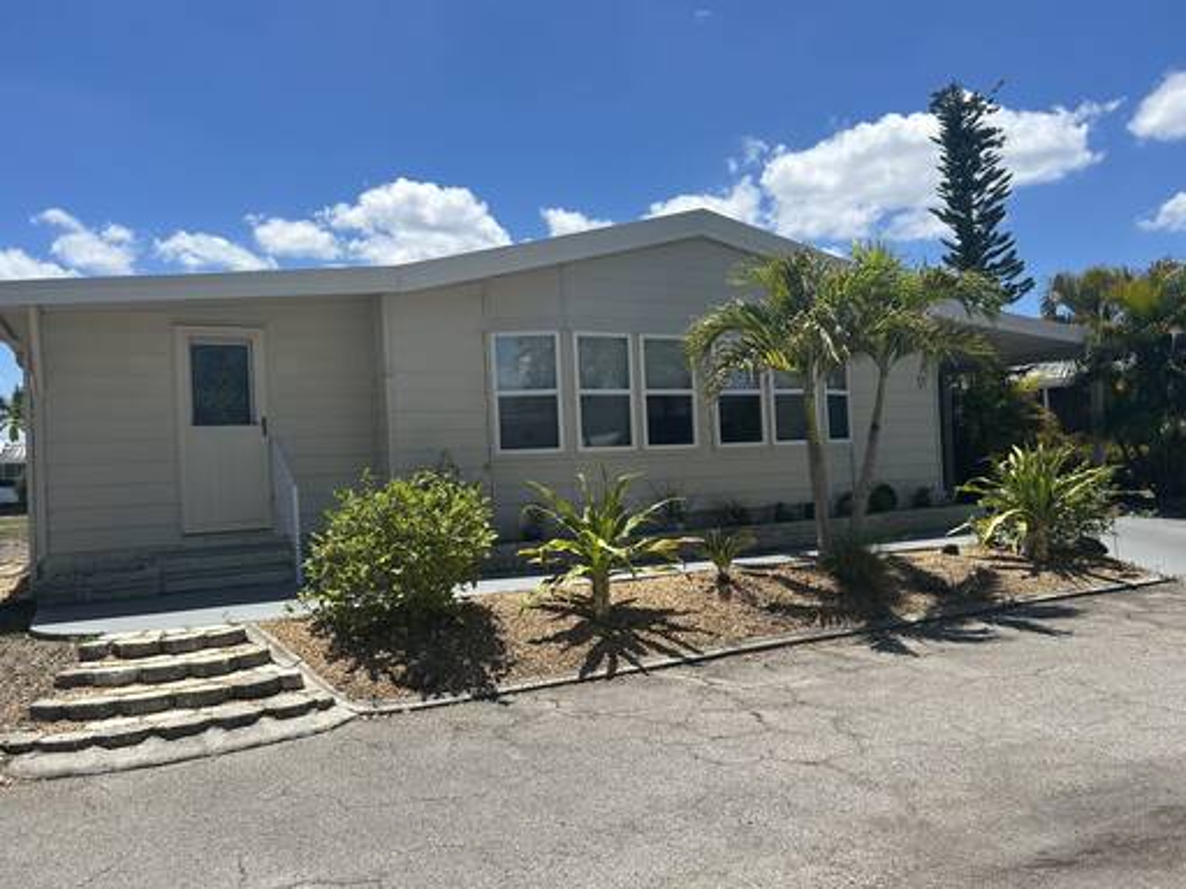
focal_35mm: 26
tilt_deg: +0.4
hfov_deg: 67.3
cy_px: 444
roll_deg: +2.2
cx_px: 593
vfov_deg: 53.1
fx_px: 891
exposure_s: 1/4831
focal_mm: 5.7
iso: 50
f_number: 1.5
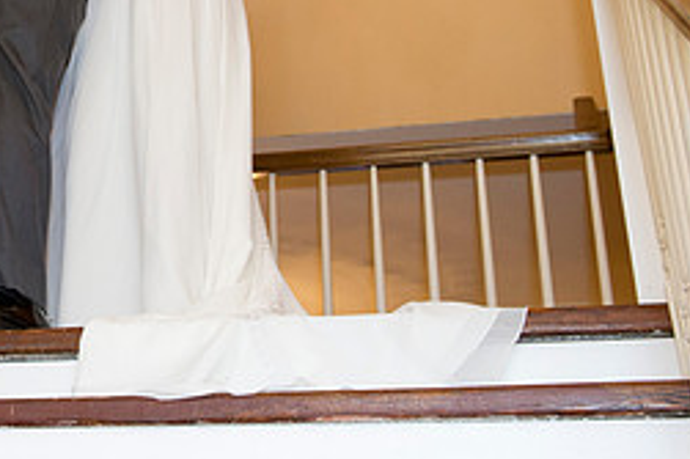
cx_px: 55
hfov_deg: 26.4
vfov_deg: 17.9
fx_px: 1417
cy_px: 0
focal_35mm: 74
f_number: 5
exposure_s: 1/100
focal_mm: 32
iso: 1000
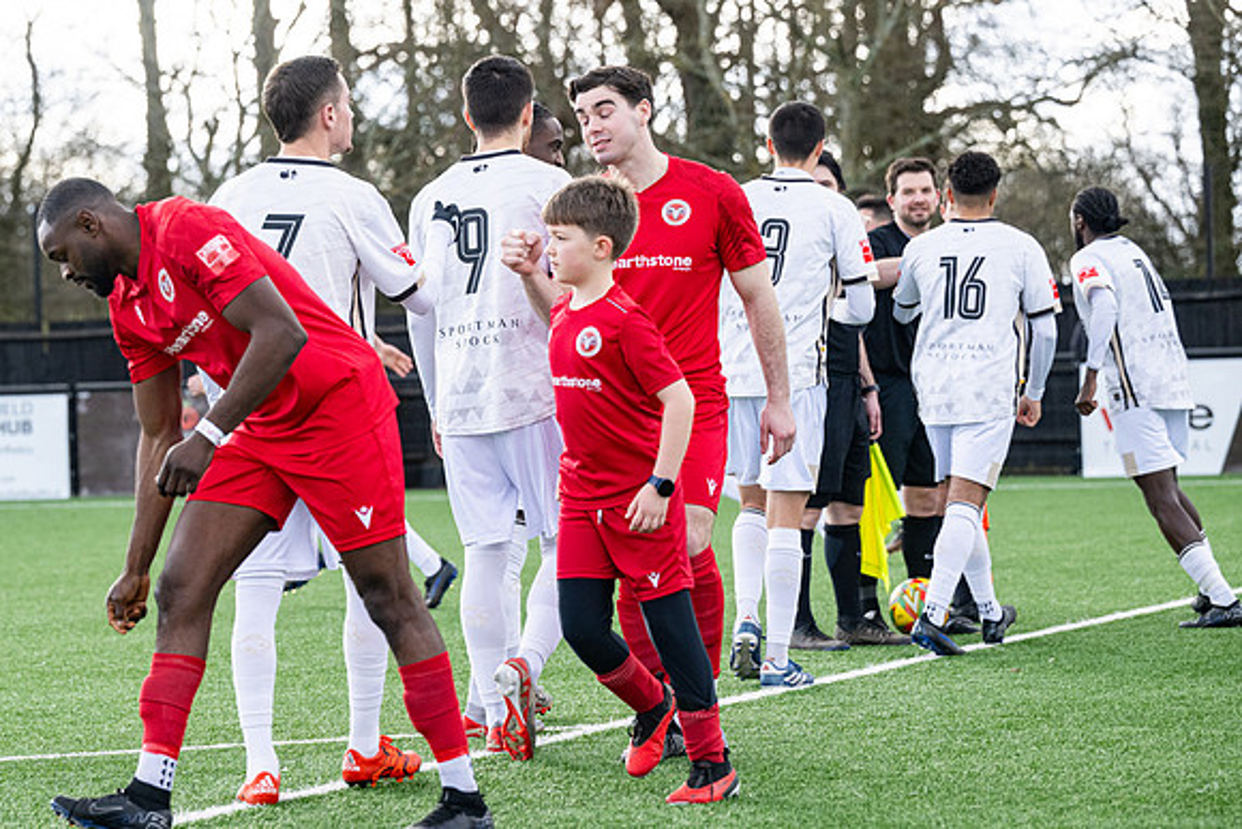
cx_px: 467
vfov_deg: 10.7
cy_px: 450
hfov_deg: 15.9
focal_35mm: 129
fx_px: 4437
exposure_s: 1/1600
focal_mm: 103
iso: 800
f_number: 4
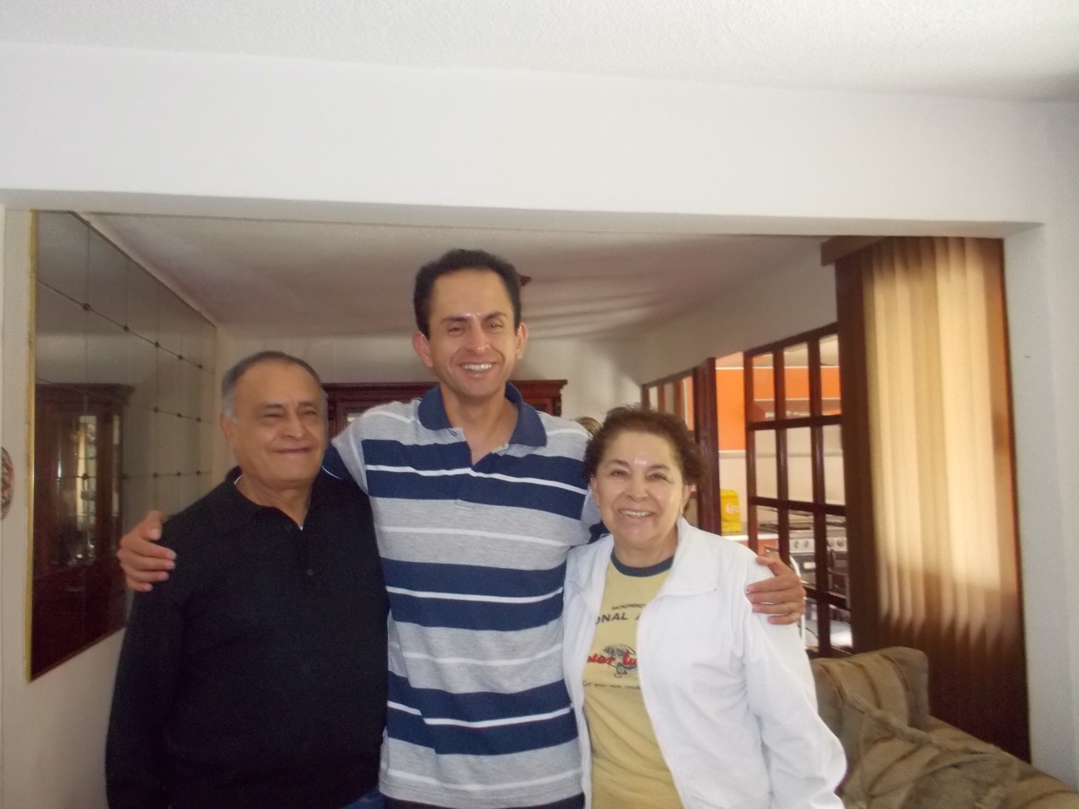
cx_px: 540
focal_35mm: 29
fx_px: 904
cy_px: 404
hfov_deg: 61.7
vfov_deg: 48.2
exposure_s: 1/40
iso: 640
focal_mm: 4.1
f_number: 3.3
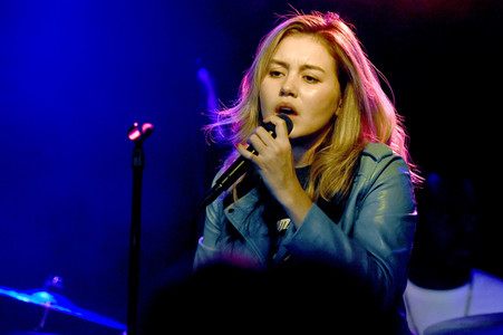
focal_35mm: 240
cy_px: 168
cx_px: 252
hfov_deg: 8.6
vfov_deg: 5.7
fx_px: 3351
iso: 2500
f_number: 3.2
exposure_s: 1/320
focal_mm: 160
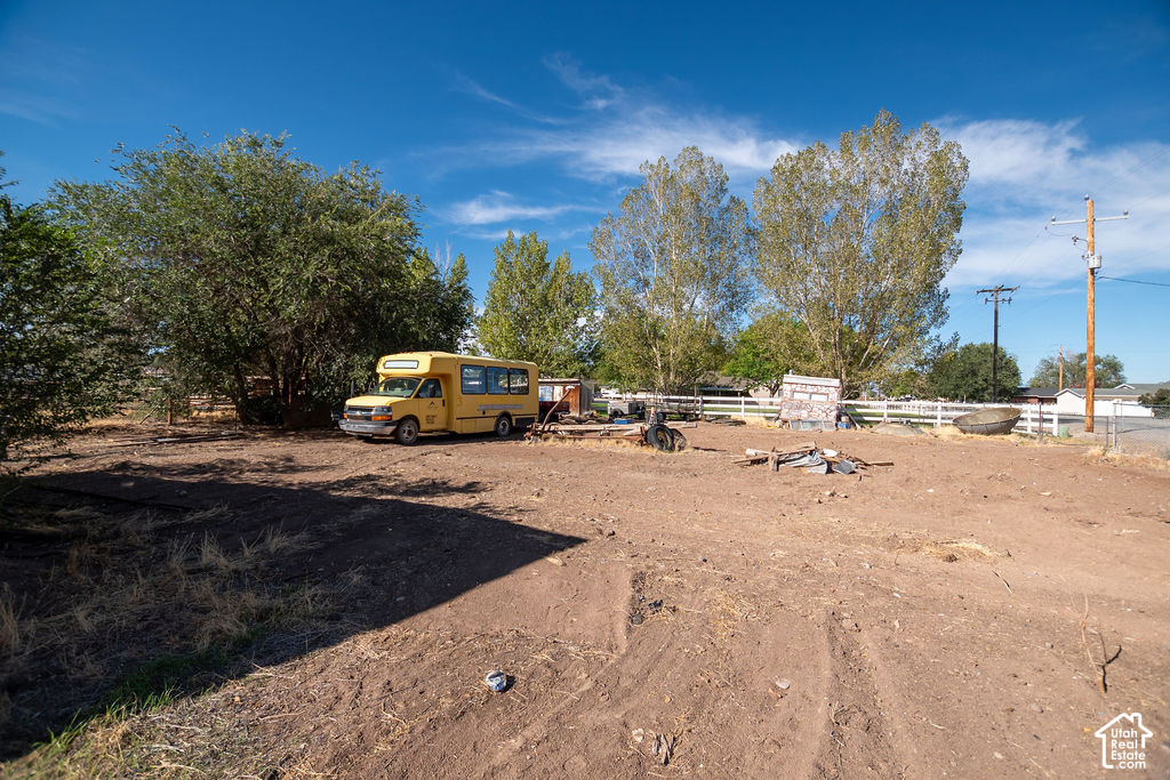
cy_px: 390
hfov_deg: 100.4
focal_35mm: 15
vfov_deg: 77.3
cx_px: 585
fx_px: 488
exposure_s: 1/1250
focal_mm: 10
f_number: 4
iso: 100
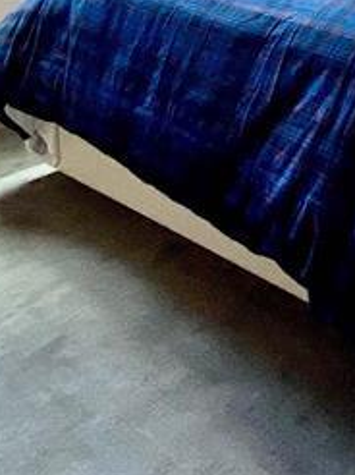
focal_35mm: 100
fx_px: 1370
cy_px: -265
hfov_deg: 13.6
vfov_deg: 17.4
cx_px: 590
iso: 250
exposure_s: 1/60
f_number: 1.78
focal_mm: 6.86
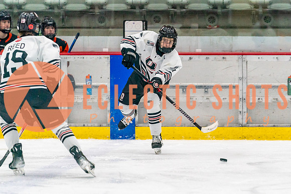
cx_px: 184
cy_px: 109
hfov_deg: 6.8
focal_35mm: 302
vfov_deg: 4.6
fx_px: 2440
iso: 3200
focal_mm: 200
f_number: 2.8
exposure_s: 1/1250
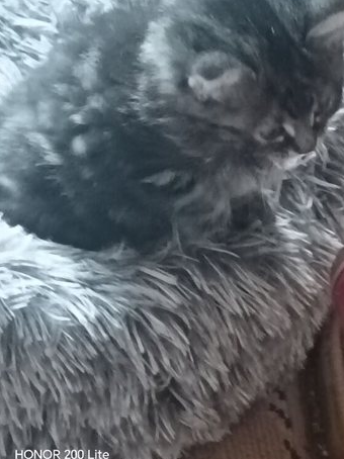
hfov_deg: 10.7
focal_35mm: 139
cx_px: 177
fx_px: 1844
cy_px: 235
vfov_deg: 14.2
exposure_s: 1/20
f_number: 1.75
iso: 3575
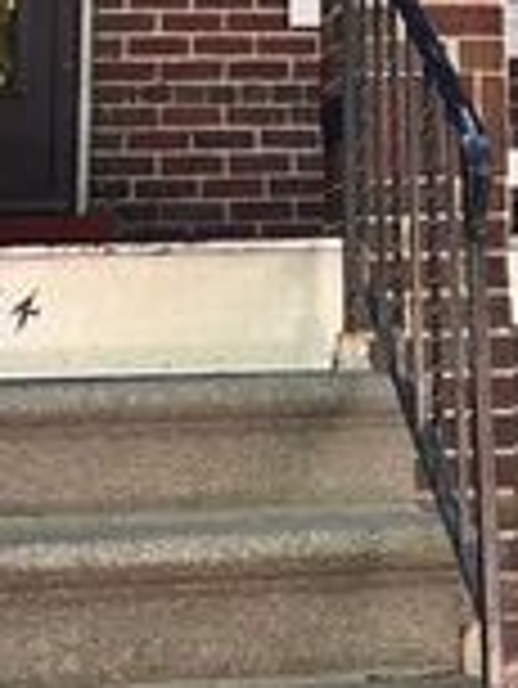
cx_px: 432
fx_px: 2251
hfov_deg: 13.0
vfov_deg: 15.8
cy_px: -380
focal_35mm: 113
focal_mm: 5.96
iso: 80
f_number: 1.6
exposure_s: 1/121
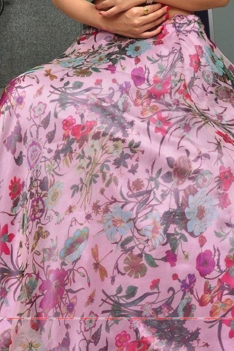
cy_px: 71
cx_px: 139
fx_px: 762
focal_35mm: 78
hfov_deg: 17.4
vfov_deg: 25.6
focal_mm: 28
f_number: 8
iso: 1250
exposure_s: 1/125
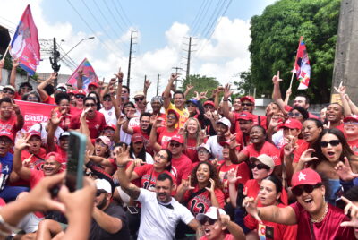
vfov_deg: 38.0
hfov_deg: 54.4
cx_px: 179
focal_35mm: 35
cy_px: 120
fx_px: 349
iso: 280
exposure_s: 1/1000
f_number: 3.2
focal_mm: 35
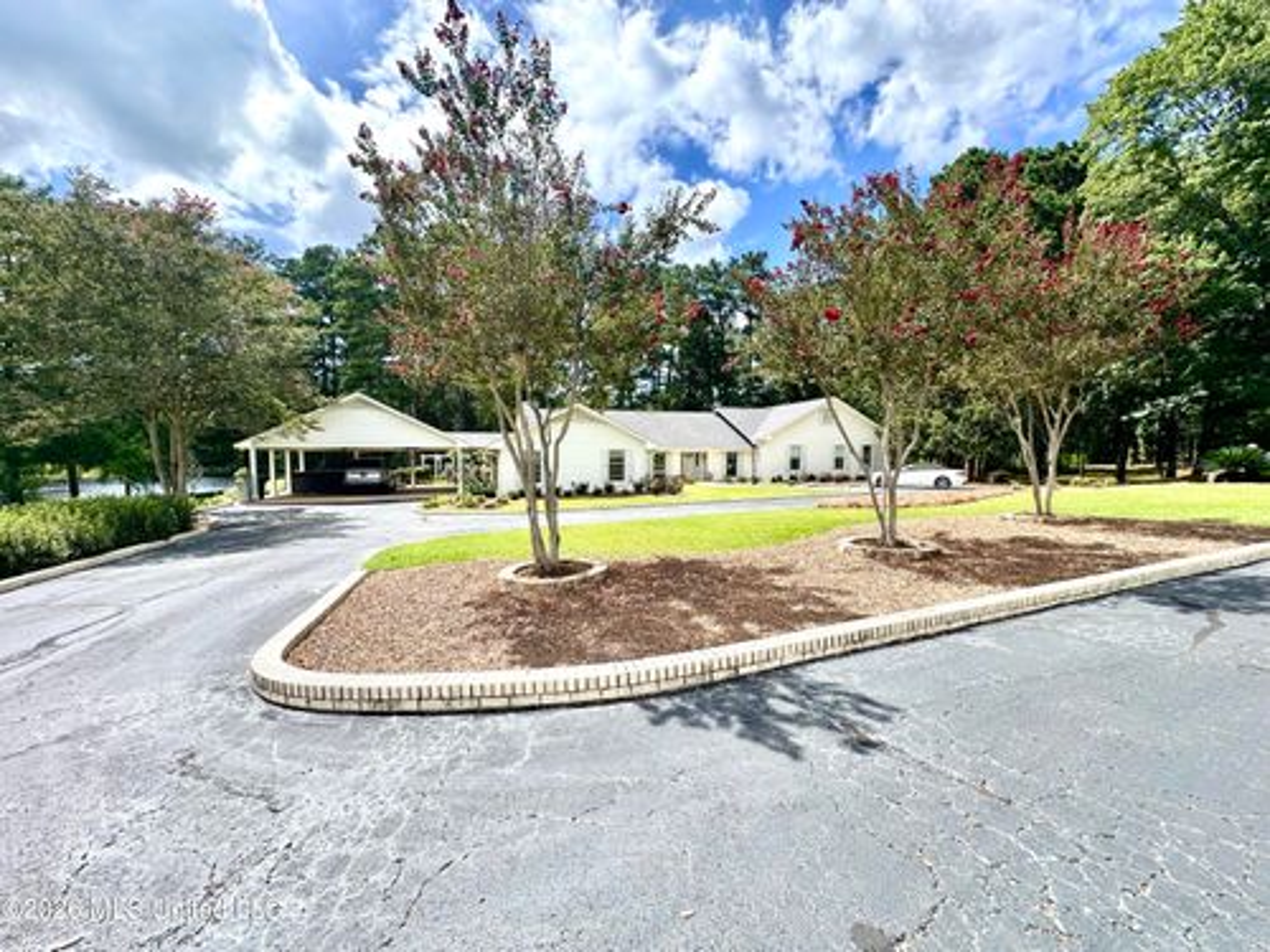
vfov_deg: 85.7
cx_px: 635
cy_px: 476
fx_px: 514
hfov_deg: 102.1
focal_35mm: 14
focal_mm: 2.22
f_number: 2.2
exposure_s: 1/1511
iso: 50
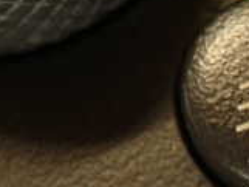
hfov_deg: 16.0
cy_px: -121
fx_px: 857
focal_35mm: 119
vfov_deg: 11.7
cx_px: -36
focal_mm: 5.79
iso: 250
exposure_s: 1/30
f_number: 2.4
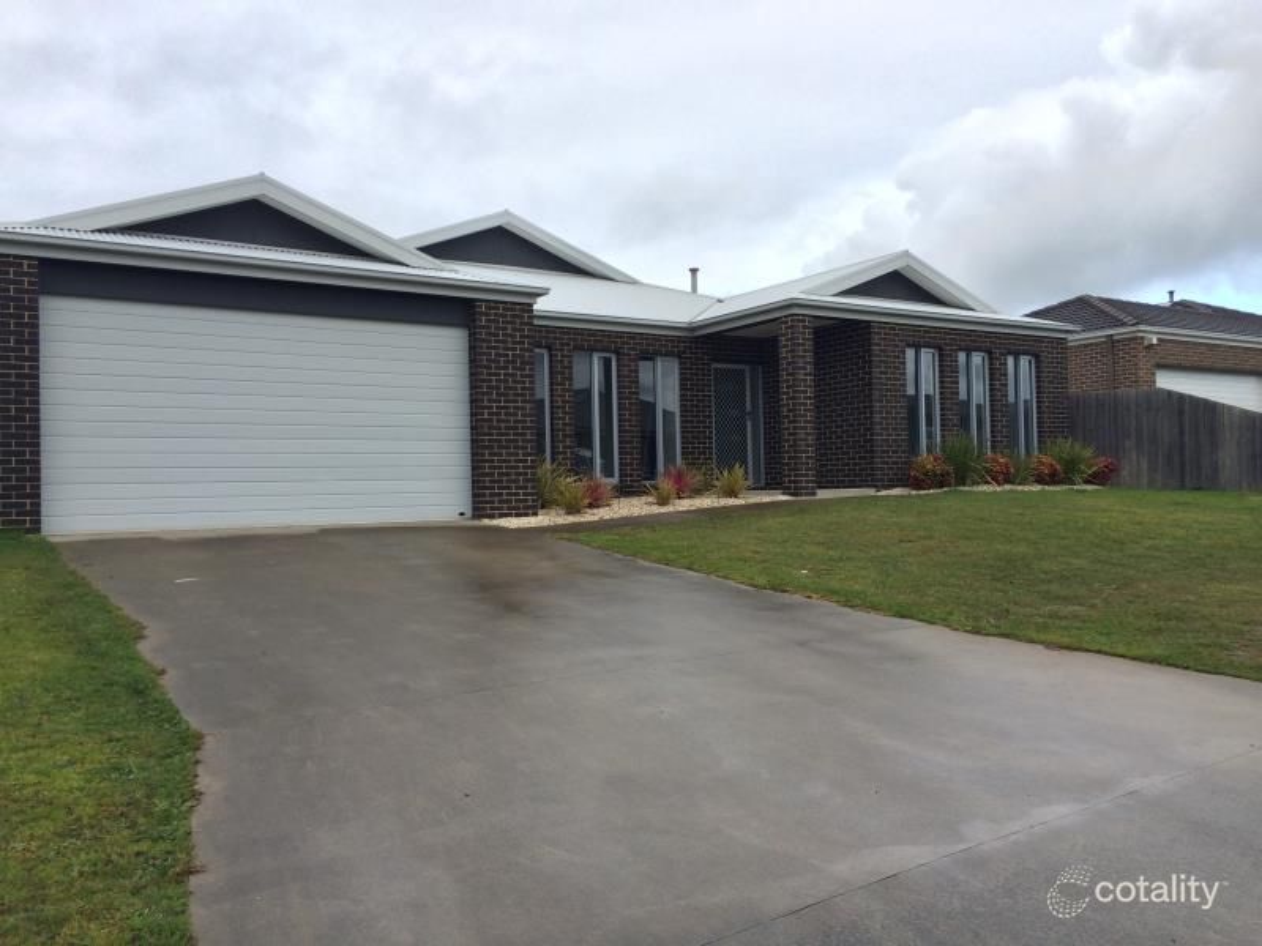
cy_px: 473
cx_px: 631
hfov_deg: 61.7
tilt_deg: +2.2
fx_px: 1057
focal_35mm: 29
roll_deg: +1.9
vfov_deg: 48.2
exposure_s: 1/507
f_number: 2.2
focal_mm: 4.15
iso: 32
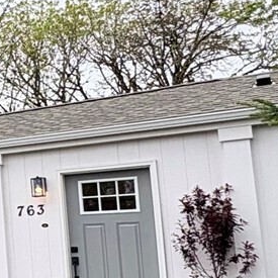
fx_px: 654
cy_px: 197
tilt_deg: +5.8
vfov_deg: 23.8
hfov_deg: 15.4
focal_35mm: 72
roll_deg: +2.4
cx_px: -363
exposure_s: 1/485
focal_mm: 2.22
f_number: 2.2
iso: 50
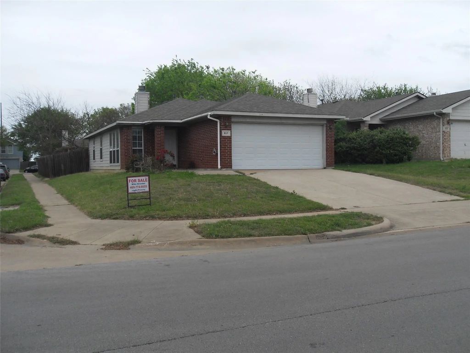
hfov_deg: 52.6
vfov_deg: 40.7
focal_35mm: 35
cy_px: 176
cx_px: 235
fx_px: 475
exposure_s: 1/125
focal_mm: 6.3
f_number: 8.2
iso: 80
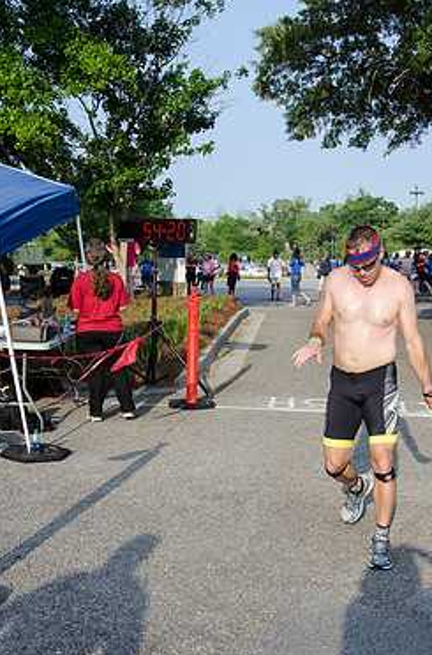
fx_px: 924
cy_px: 339
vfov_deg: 39.0
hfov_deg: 26.3
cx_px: 257
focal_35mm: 51
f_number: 8
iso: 800
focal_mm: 28
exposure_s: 1/1250
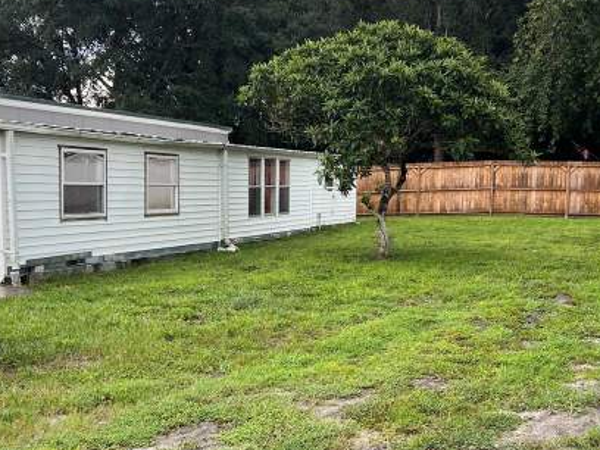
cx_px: 291
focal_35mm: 51
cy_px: 278
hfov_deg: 37.5
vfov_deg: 28.5
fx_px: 884
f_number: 1.5
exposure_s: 1/121
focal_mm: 5.7
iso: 50
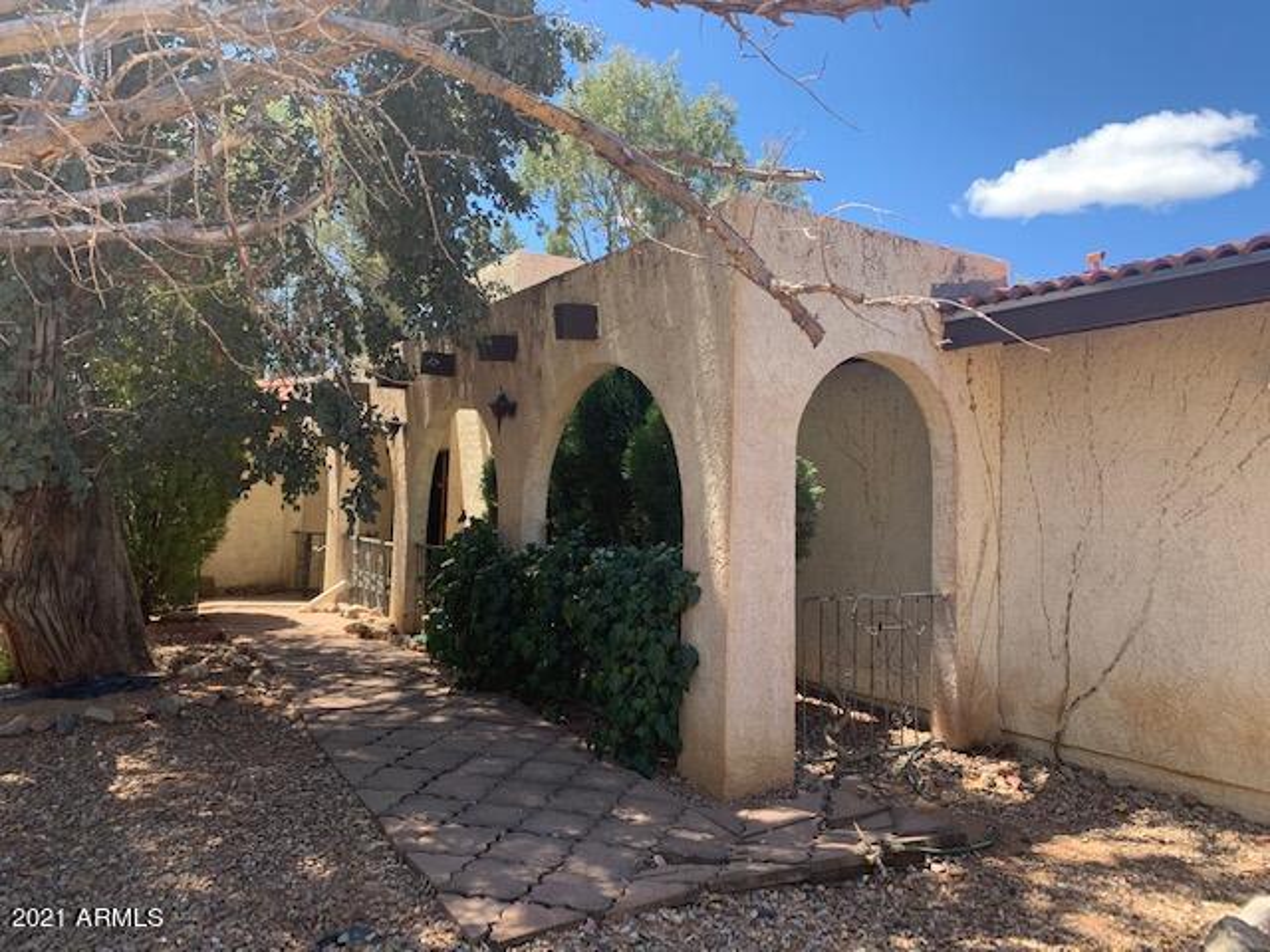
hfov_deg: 67.3
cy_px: 476
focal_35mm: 26
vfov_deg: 53.1
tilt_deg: +2.5
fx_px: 954
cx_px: 635
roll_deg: -1.8
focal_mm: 4.25
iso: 25
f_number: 1.8
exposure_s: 1/437
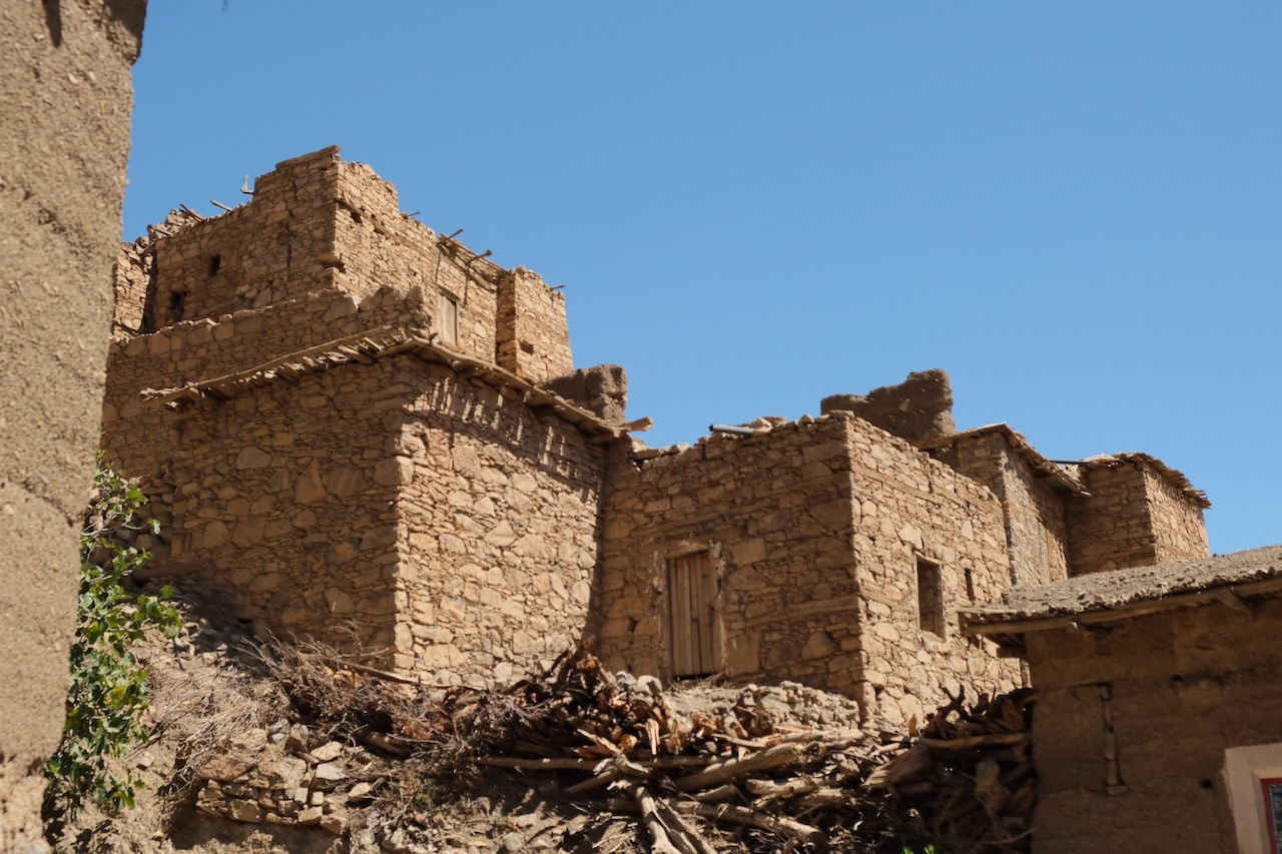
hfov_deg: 45.4
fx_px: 1531
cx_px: 641
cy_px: 427
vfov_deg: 31.2
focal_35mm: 43
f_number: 5.6
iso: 160
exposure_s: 1/320
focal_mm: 28.9
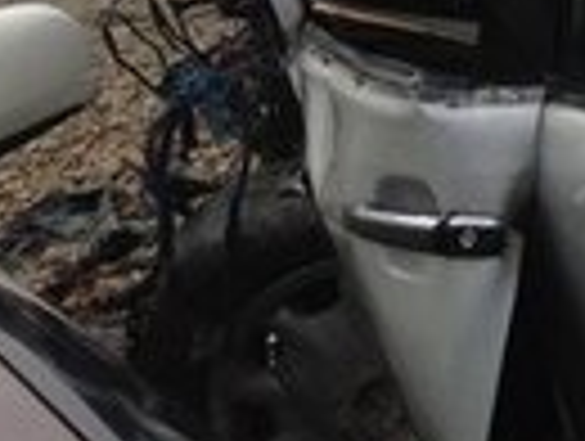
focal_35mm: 167
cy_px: -38
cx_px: 1462
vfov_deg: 8.8
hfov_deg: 10.1
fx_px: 2827
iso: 50
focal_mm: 4.12
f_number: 2.4
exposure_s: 1/1323
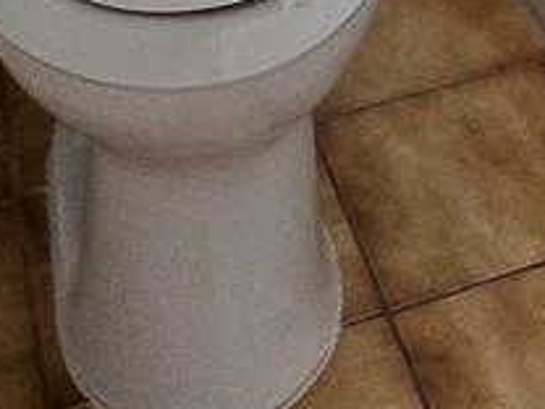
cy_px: -640
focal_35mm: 100
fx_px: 1574
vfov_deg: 11.6
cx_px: 652
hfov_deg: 18.6
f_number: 2.2
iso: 250
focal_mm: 1.7
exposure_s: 1/60
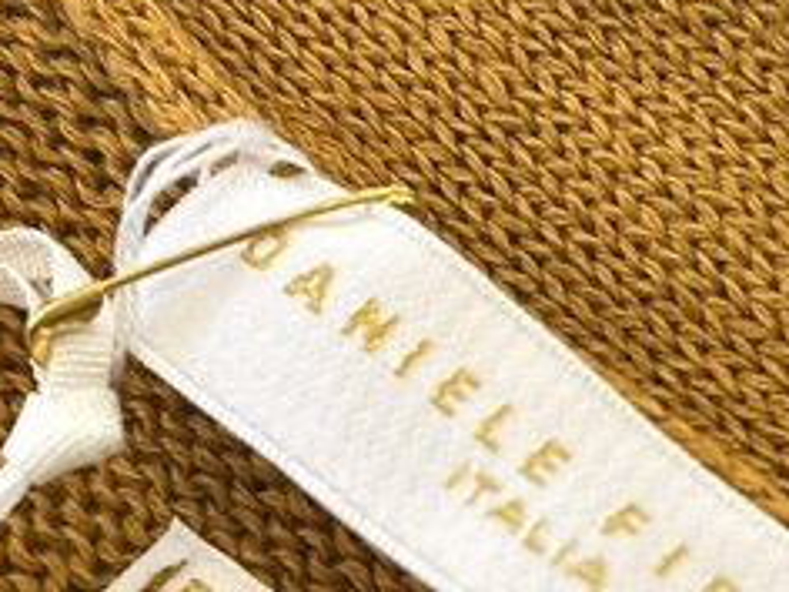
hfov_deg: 17.7
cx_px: 501
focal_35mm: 111
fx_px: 2530
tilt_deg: -58.2
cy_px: 438
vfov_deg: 13.3
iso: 80
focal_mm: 5.7
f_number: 1.5
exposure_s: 1/120
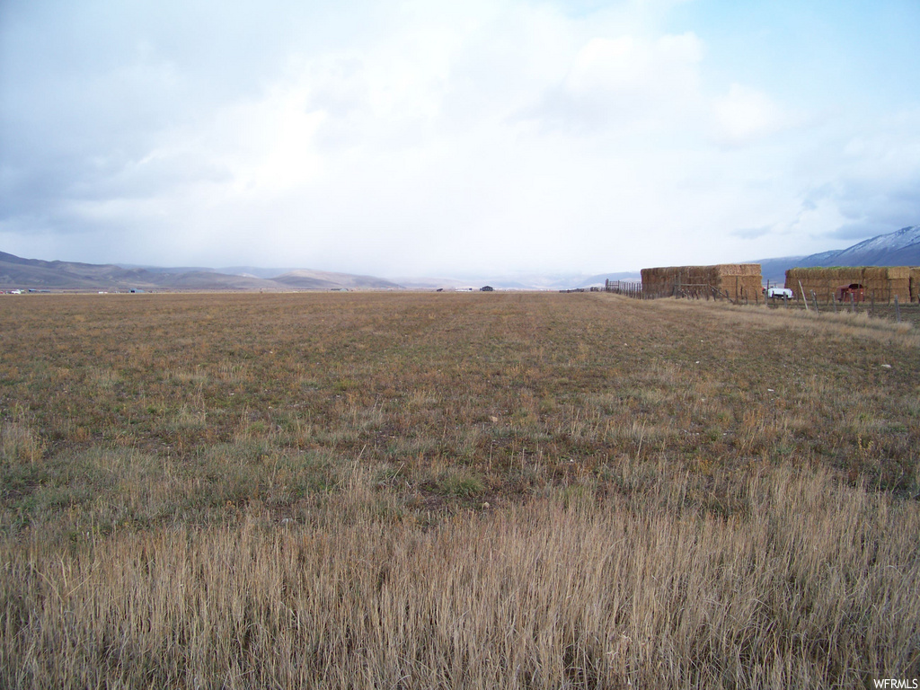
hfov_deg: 55.4
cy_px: 345
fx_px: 877
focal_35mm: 33
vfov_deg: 42.9
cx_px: 460
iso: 64
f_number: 2.8
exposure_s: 1/400
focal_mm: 5.85
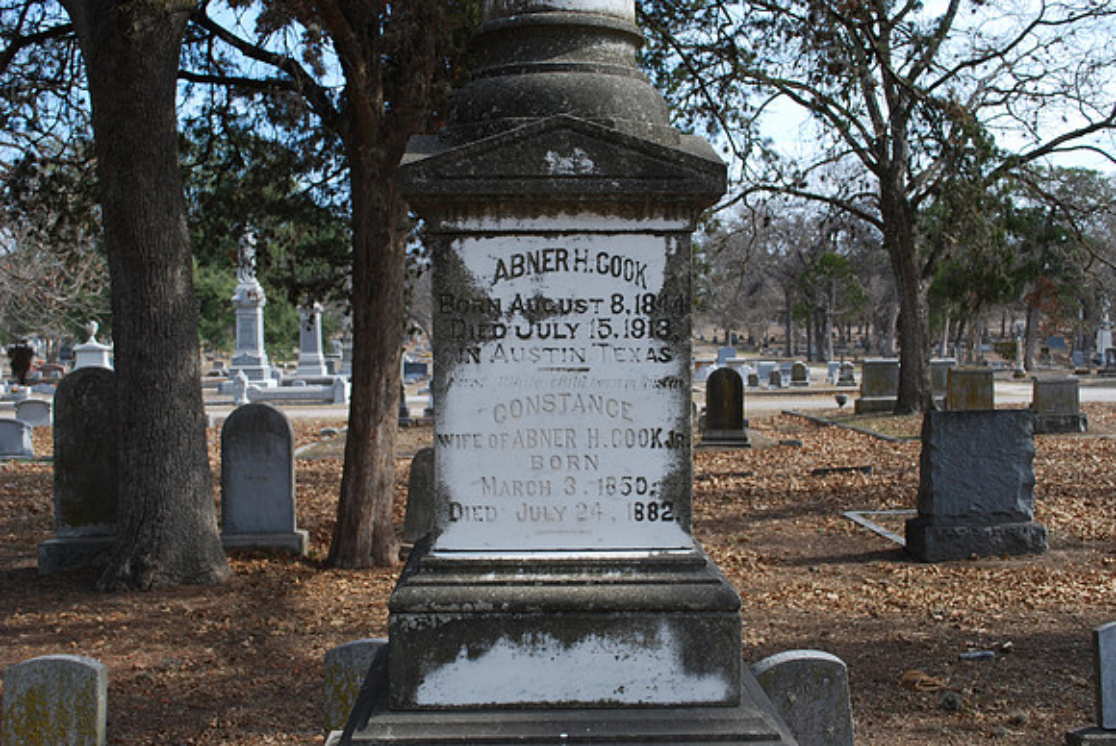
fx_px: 1303
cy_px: 373
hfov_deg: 46.4
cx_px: 558
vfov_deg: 32.0
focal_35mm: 42
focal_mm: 28
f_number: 6.3
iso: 100
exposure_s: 1/160
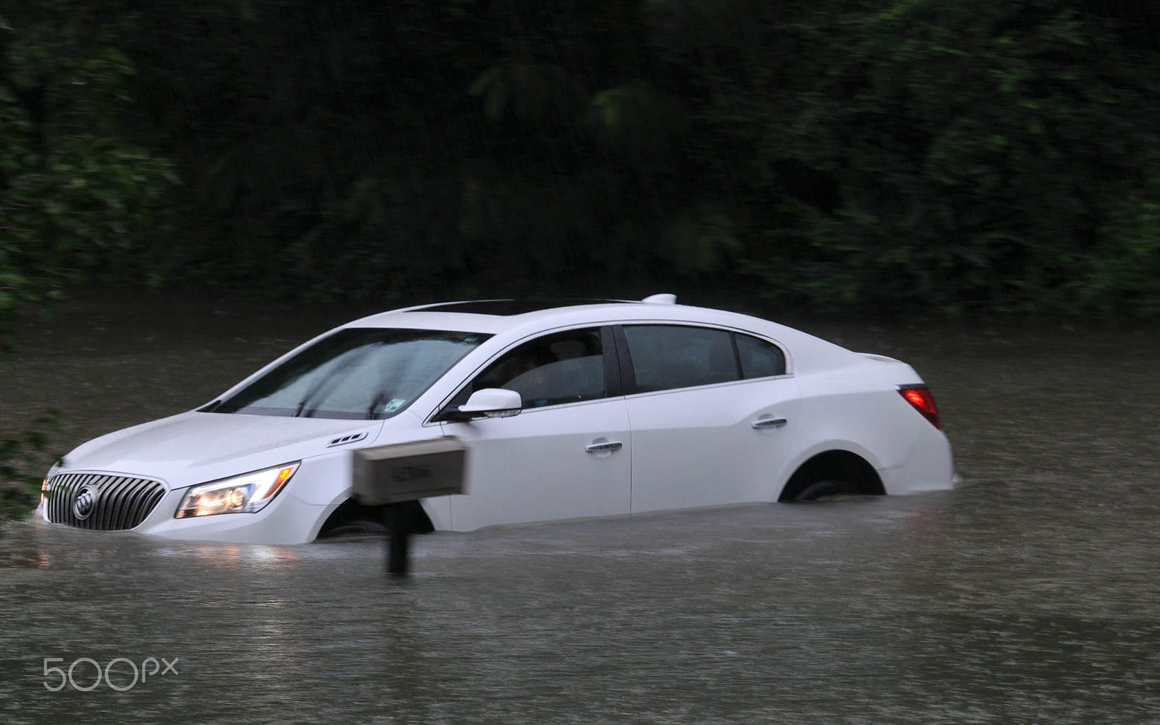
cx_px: 580
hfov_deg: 8.8
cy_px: 384
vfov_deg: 5.5
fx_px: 7509
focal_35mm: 238
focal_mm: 155
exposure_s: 1/13
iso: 250
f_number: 13
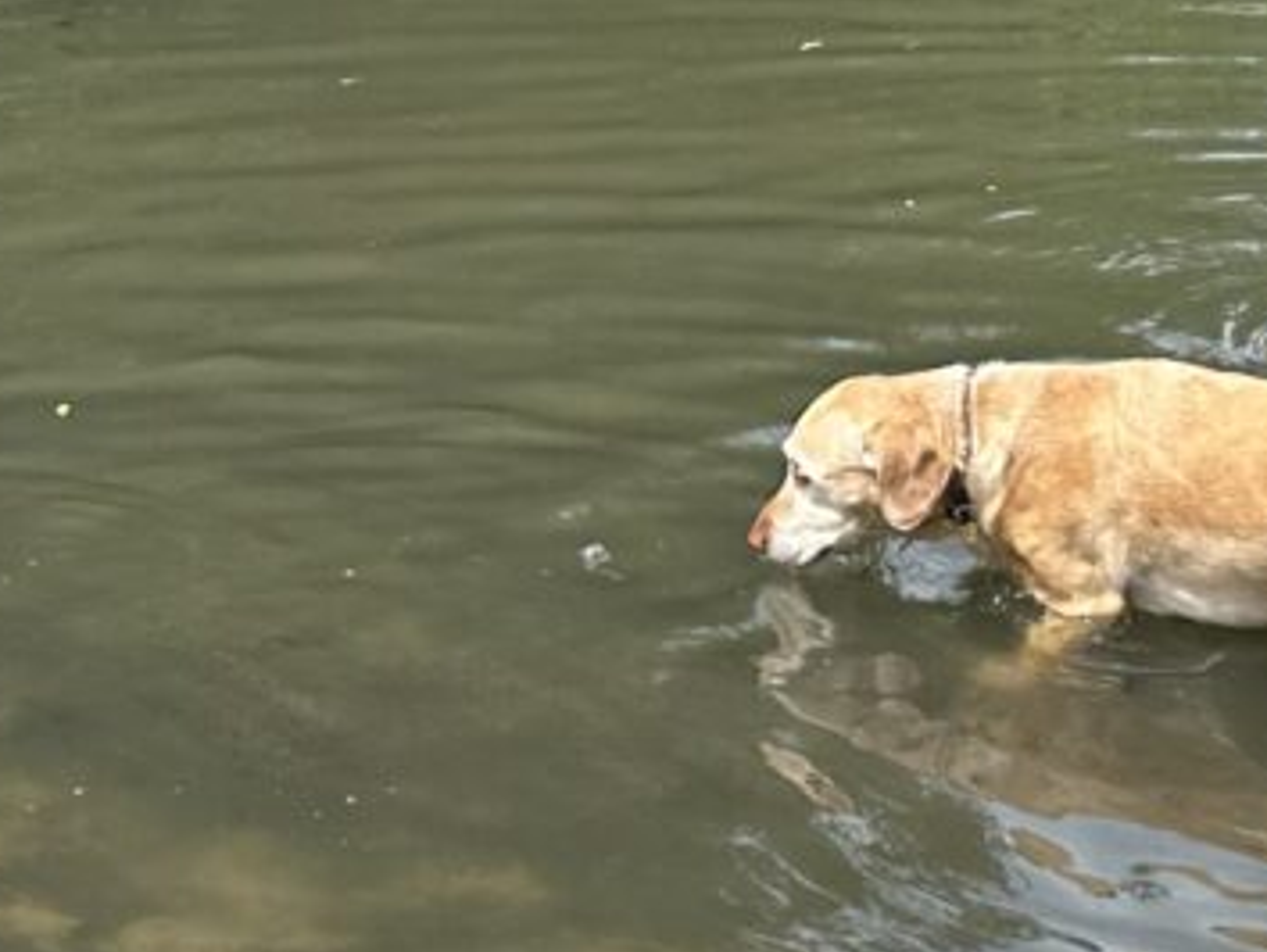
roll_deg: -0.7
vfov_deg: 14.2
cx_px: 233
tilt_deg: -16.2
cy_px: 222
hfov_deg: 18.7
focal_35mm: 104
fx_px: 3809
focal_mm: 6.86
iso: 80
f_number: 1.78
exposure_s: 1/1374
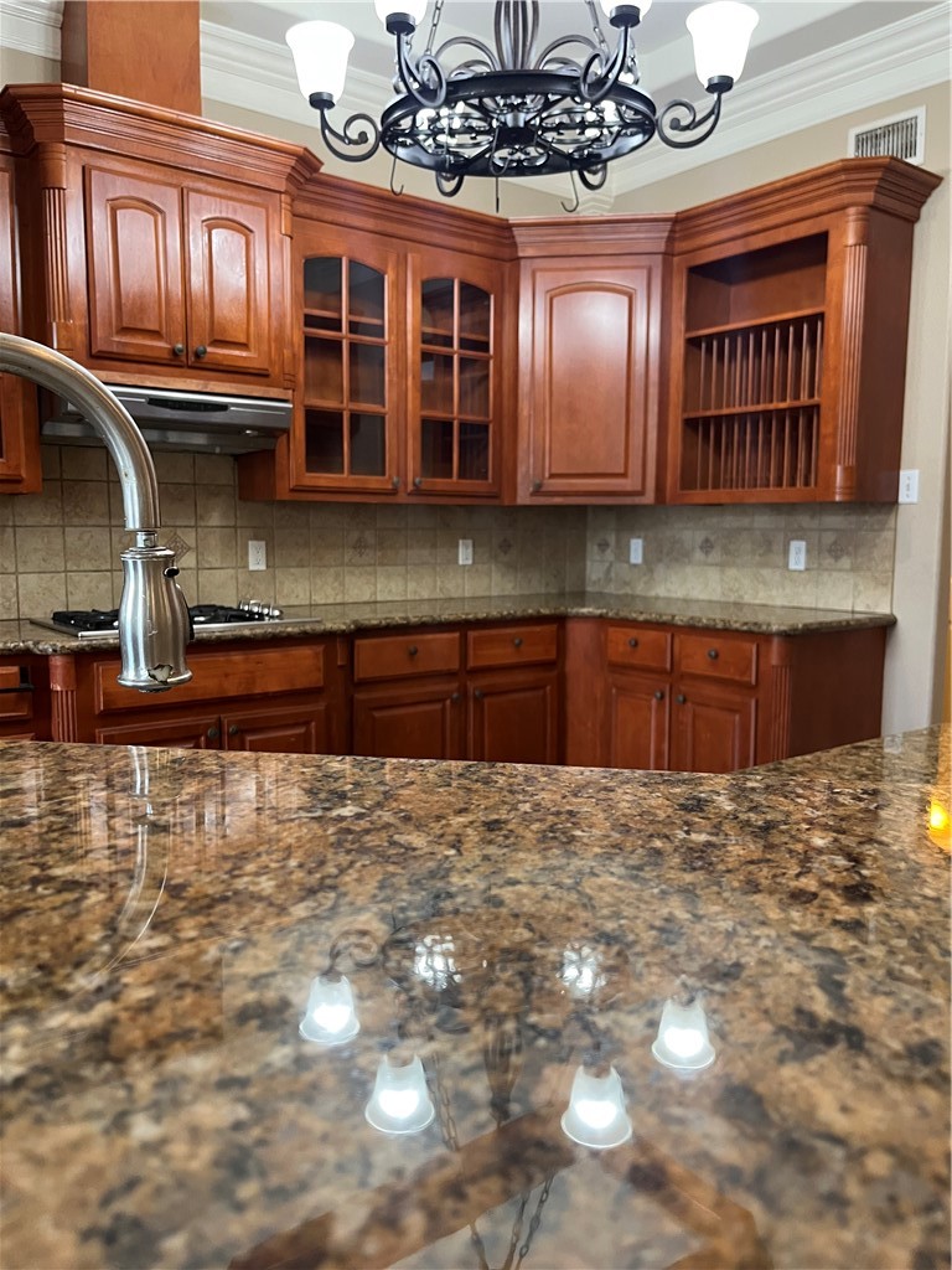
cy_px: 635
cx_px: 476
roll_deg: +0.6
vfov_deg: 67.3
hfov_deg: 53.1
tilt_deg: -7.5
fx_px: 953
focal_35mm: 26
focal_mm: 5.1
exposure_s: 1/60
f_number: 1.6
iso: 250
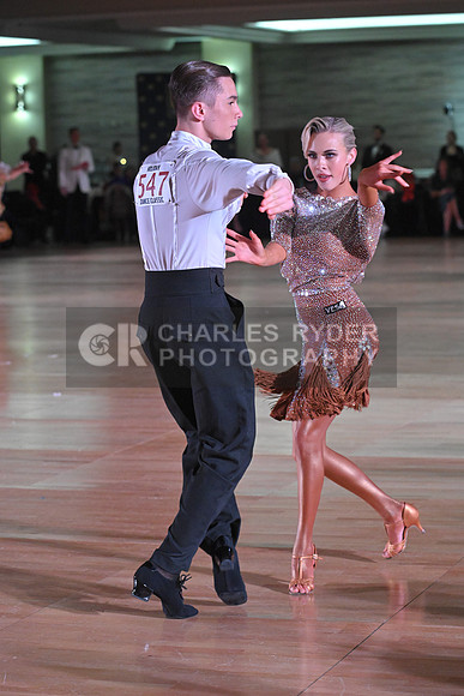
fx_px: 2125
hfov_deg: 12.5
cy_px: 348
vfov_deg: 18.6
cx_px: 232
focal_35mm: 110
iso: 5000
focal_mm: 110
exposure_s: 1/400
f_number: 5.6
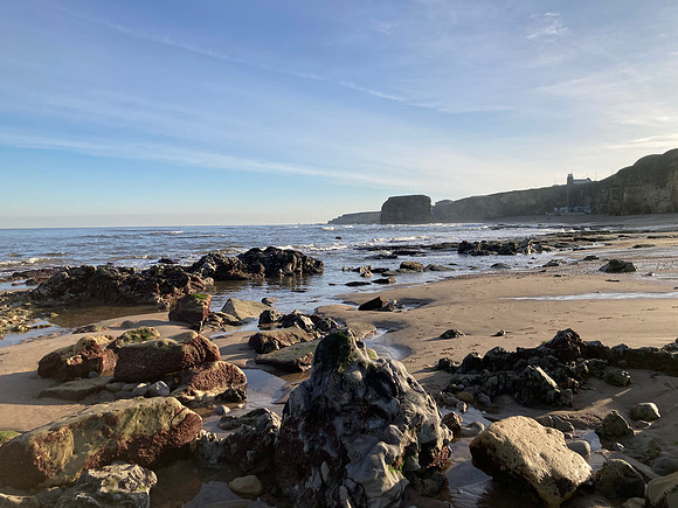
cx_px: 339
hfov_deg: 63.4
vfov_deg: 49.7
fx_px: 548
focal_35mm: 28
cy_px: 254
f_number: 1.8
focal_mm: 4
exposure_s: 1/2288
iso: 20
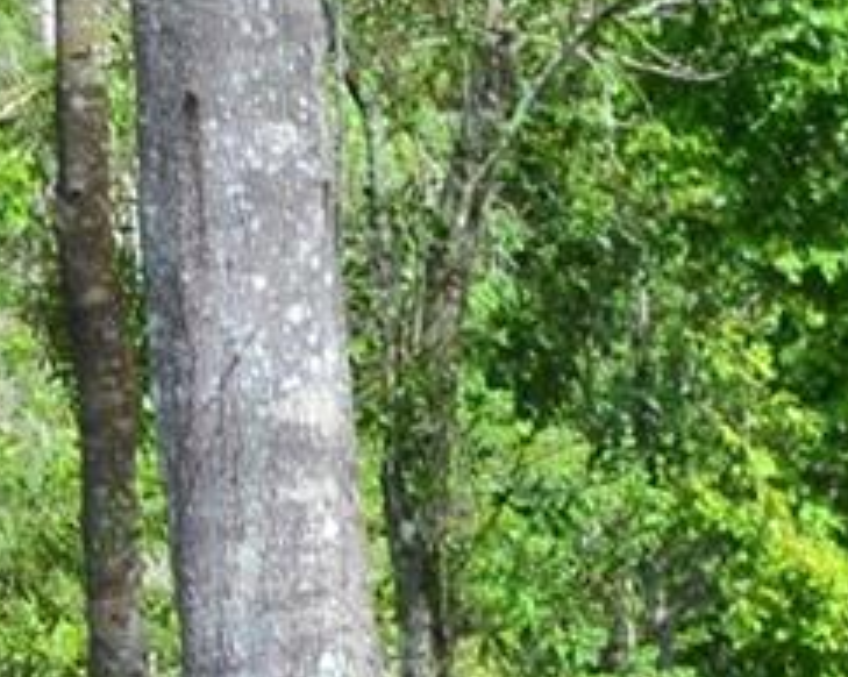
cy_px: 1706
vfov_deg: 3.0
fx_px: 12792
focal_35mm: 510
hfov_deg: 3.8
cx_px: 503
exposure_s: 1/320
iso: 400
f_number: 10
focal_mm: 55
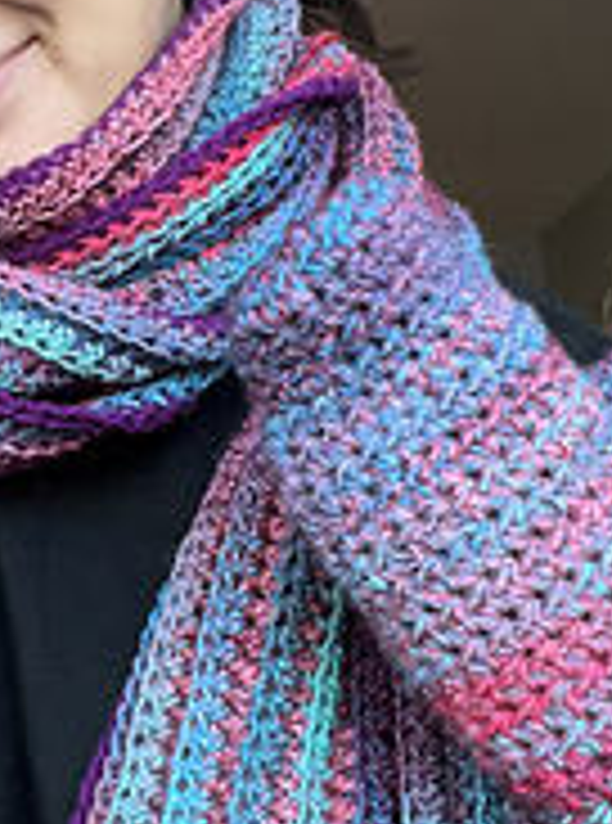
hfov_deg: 17.5
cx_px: 2
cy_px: 261
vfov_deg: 23.8
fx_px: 1944
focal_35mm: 82
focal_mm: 2.71
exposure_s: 1/60
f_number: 2.2
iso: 100
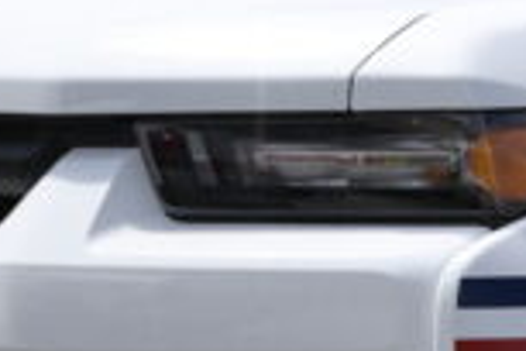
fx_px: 3039
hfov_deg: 9.2
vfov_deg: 6.6
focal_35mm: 208
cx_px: 1100
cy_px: 442
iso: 640
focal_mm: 31
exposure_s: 1/8000
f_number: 4
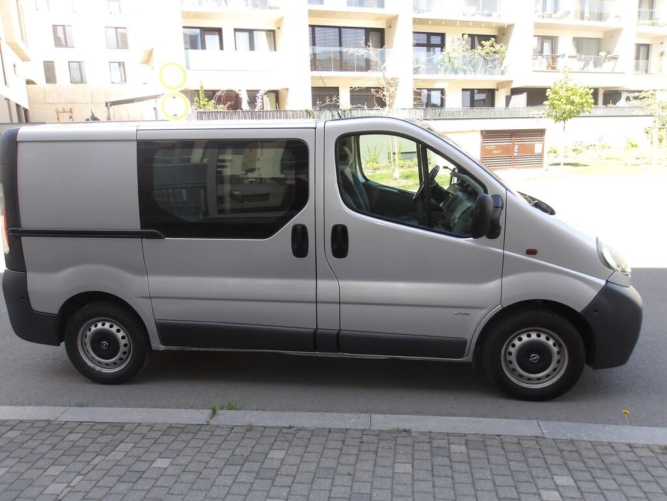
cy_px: 250
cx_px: 334
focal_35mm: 27
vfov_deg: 51.4
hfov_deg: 65.3
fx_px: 520
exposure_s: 1/171
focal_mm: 4.9
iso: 100
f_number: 3
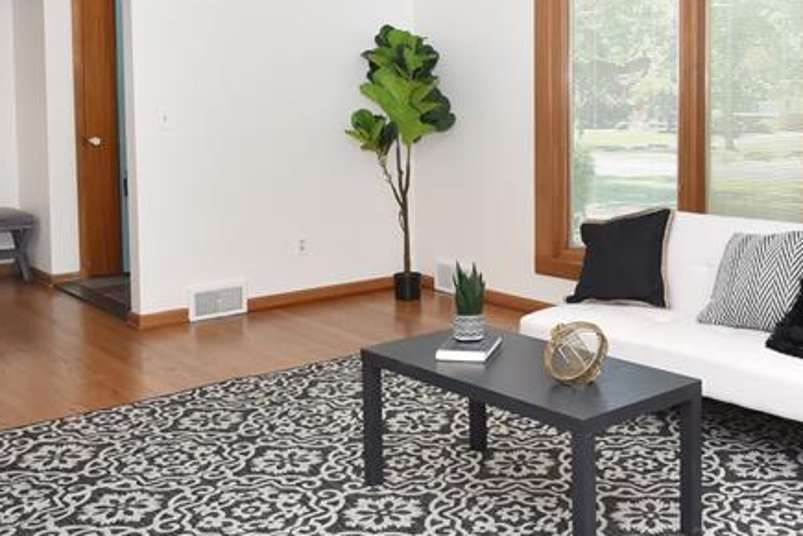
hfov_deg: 47.6
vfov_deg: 33.1
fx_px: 892
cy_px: 176
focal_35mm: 40
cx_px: 537
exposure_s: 1/60
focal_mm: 17
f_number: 8
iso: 640
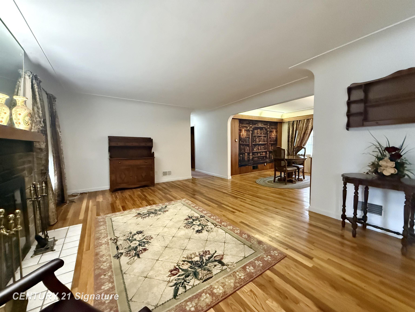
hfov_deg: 102.1
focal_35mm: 14
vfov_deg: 85.7
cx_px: 208
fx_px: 168
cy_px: 156
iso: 1000
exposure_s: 1/60
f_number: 2.2
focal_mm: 2.22
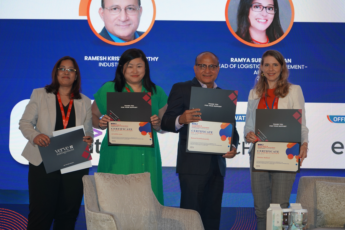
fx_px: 585
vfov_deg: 22.3
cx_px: 172
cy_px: 115
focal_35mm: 61
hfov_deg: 32.9
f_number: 5.6
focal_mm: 61
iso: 1000
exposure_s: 1/160
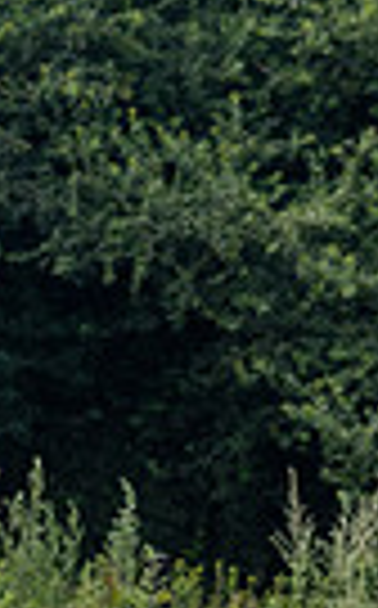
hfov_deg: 0.7
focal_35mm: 1970
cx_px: -778
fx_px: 32575
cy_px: 365
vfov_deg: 1.1
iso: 200
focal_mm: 300
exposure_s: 1/640
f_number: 5.6
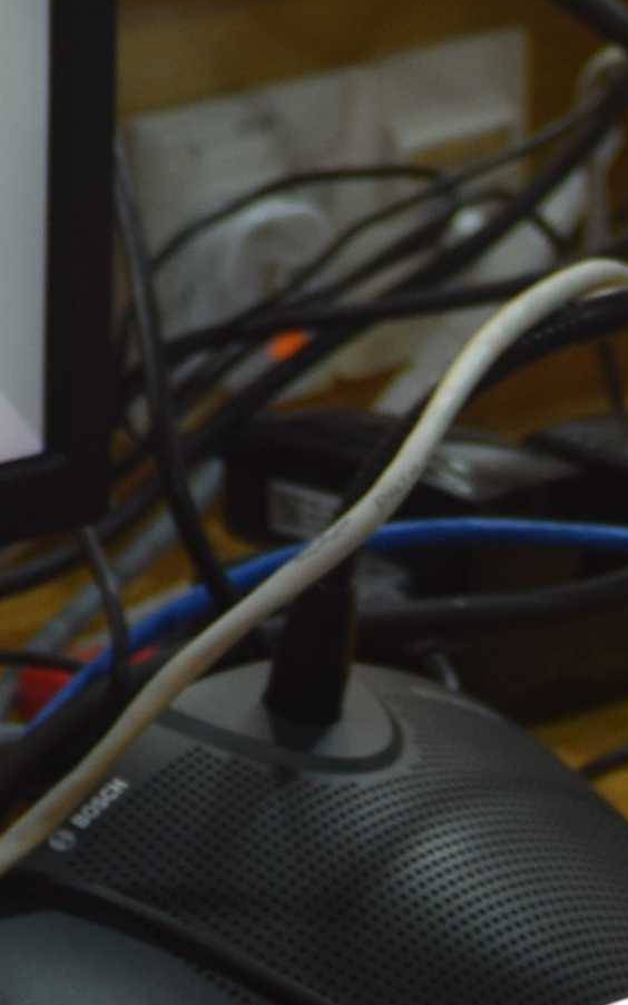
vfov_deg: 10.6
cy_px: -552
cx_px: -490
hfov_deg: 6.7
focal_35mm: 191
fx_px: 5216
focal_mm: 25
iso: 400
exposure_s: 1/80
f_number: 4.5
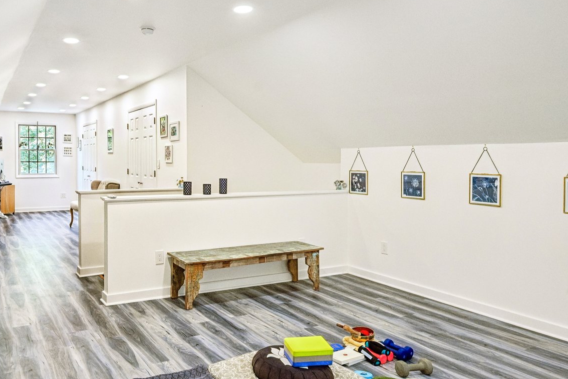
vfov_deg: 45.6
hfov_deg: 63.8
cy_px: 118
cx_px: 185
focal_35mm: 28
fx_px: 440
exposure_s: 1/60
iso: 800
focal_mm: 15.5
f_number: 8
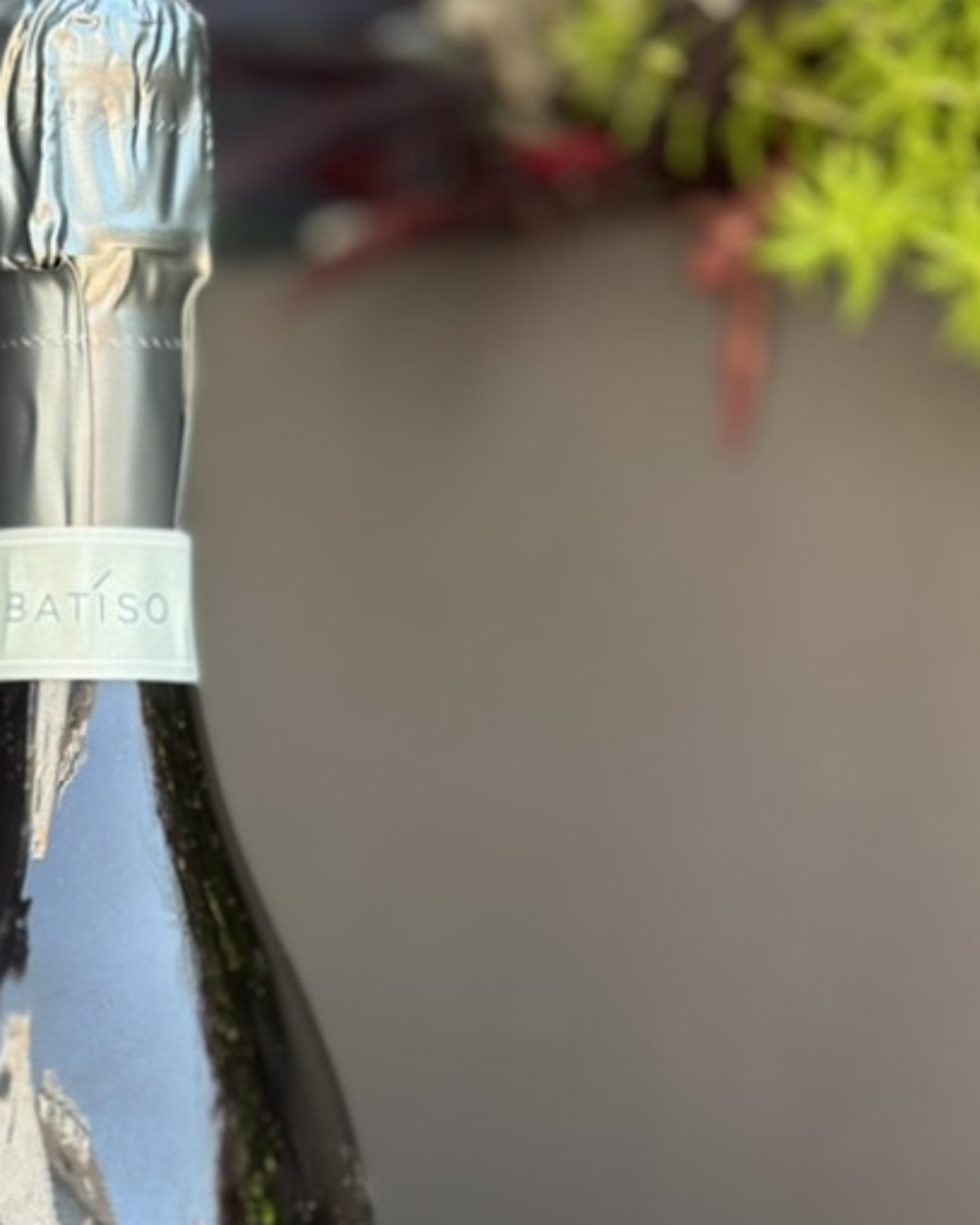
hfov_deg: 16.2
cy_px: 1059
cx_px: 110
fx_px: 3408
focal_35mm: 94
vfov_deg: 20.1
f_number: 1.78
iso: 80
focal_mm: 6.86
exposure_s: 1/227
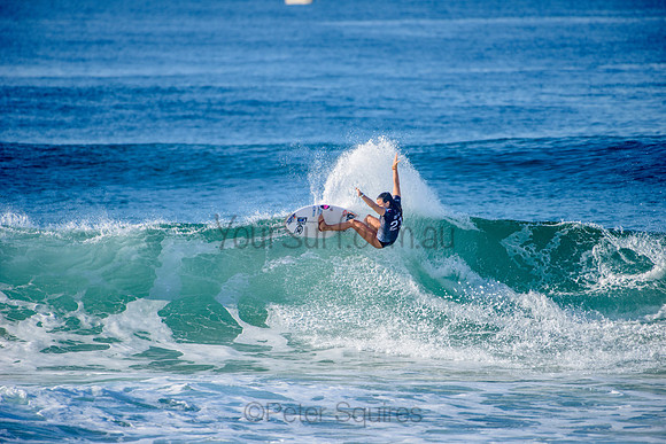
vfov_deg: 2.8
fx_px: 9252
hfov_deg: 4.1
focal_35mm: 500
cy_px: 222
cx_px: 333
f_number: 5.6
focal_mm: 500
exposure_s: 1/1600
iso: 200
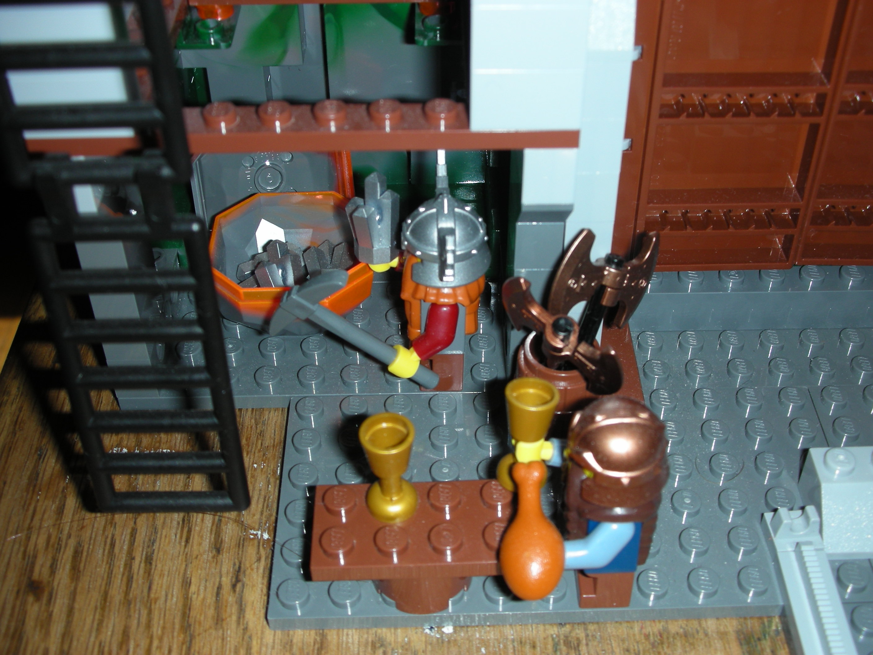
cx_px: 436
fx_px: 1160
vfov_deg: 31.5
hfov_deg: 41.2
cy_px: 328
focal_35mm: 46
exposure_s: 1/60.1
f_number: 9.9
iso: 50
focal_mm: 7.7
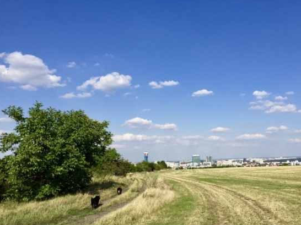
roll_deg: +0.4
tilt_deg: +7.1
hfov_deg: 53.8
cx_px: 173
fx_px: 296
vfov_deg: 41.7
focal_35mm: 34
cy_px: 127
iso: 32
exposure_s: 1/2326
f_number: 2.2
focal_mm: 4.15
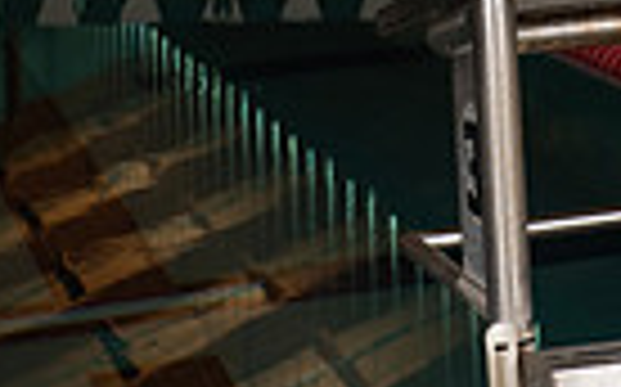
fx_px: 2926
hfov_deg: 12.0
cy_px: -576
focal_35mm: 173
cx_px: 652
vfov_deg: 7.1
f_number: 7.1
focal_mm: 52
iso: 800
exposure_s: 1/250
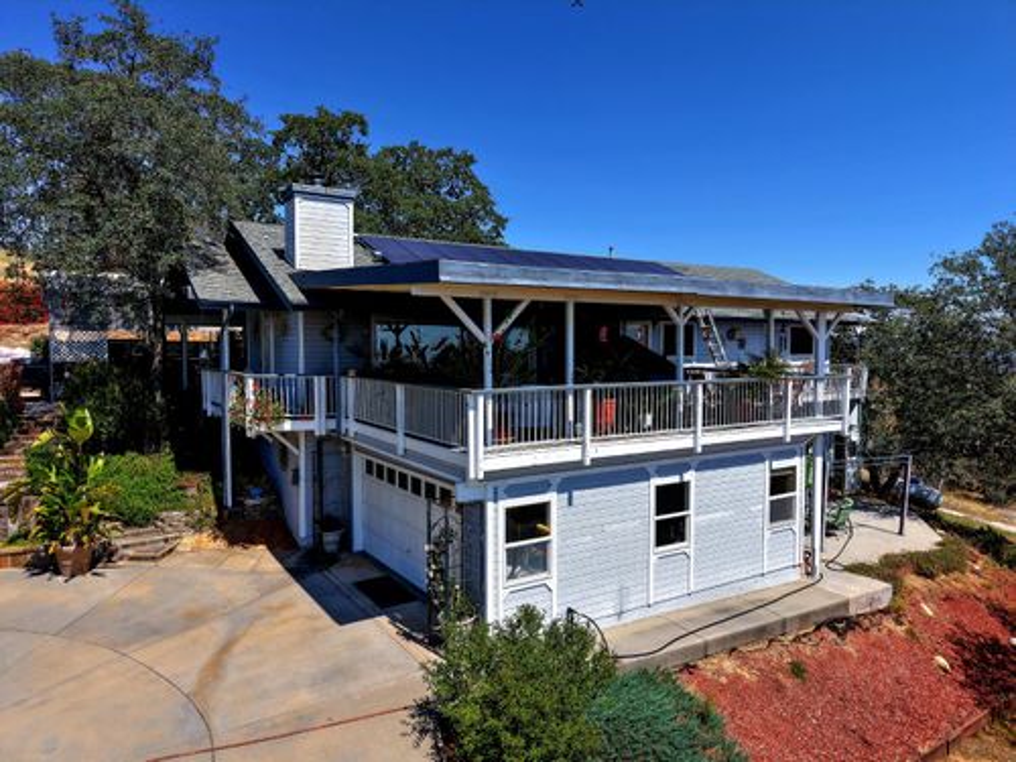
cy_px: 381
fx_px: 704
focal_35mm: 24
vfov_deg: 56.8
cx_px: 508
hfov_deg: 71.6
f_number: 1.8
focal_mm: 8.67
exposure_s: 1/10000
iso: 170
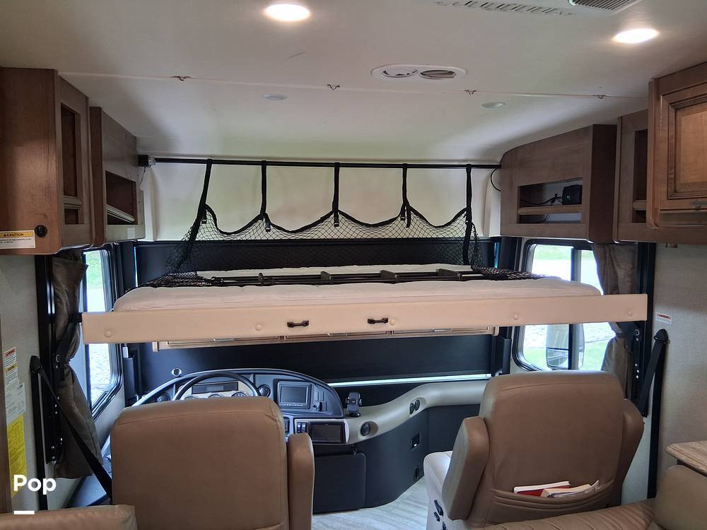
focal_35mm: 26
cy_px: 265
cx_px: 354
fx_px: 531
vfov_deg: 53.1
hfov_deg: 67.3
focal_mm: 3.98
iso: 320
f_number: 1.8
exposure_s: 1/50
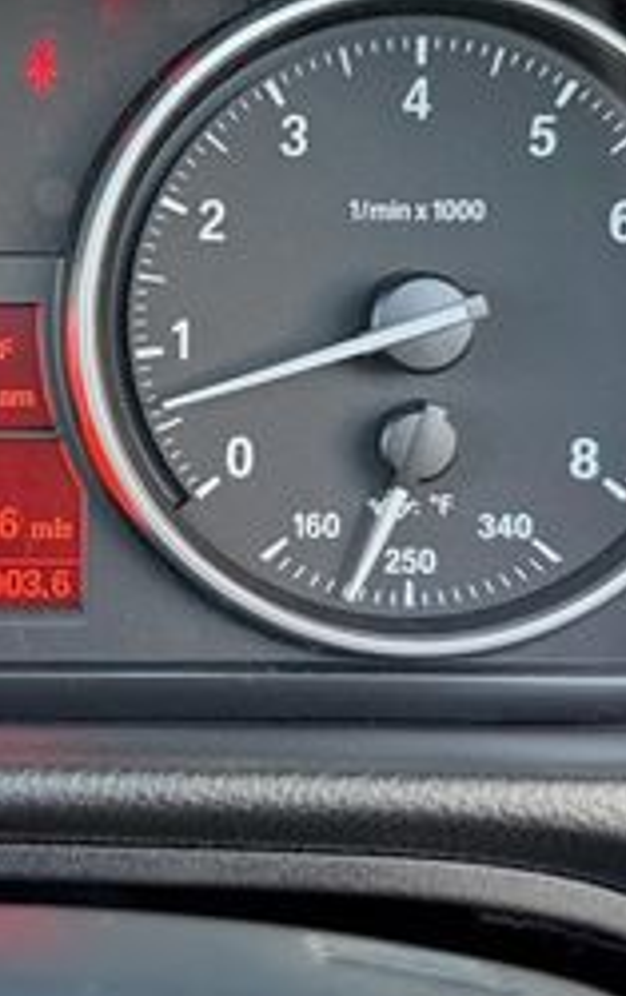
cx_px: 56
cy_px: 359
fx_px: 1768
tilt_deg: -18.7
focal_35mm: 65
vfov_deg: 31.3
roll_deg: -0.2
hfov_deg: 19.7
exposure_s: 1/60
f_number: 1.78
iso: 400
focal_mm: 6.76
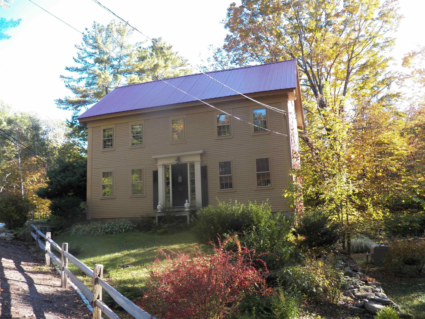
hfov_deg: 63.4
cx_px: 212
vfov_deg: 49.7
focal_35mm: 28
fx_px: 344
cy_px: 160
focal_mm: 4.9
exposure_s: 1/200
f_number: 2.8
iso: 125
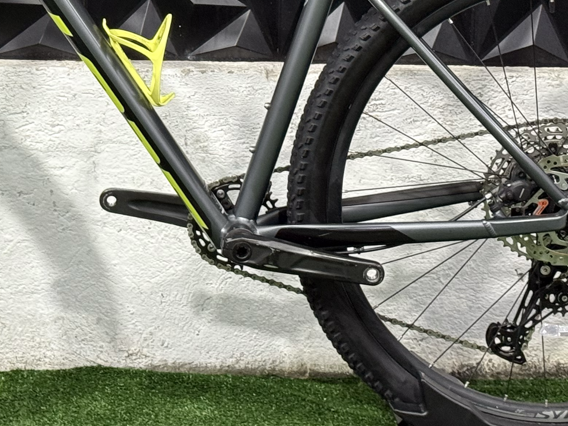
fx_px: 2035
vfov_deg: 11.8
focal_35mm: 124
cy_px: -43
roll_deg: -0.1
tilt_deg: -8.5
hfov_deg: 15.8
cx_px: 140
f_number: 1.78
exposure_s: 1/60
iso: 200
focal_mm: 6.76
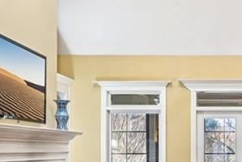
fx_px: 330
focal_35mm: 49
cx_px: 294
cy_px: 155
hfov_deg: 32.8
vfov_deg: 26.4
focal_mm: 14
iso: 320
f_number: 8
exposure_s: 1/4
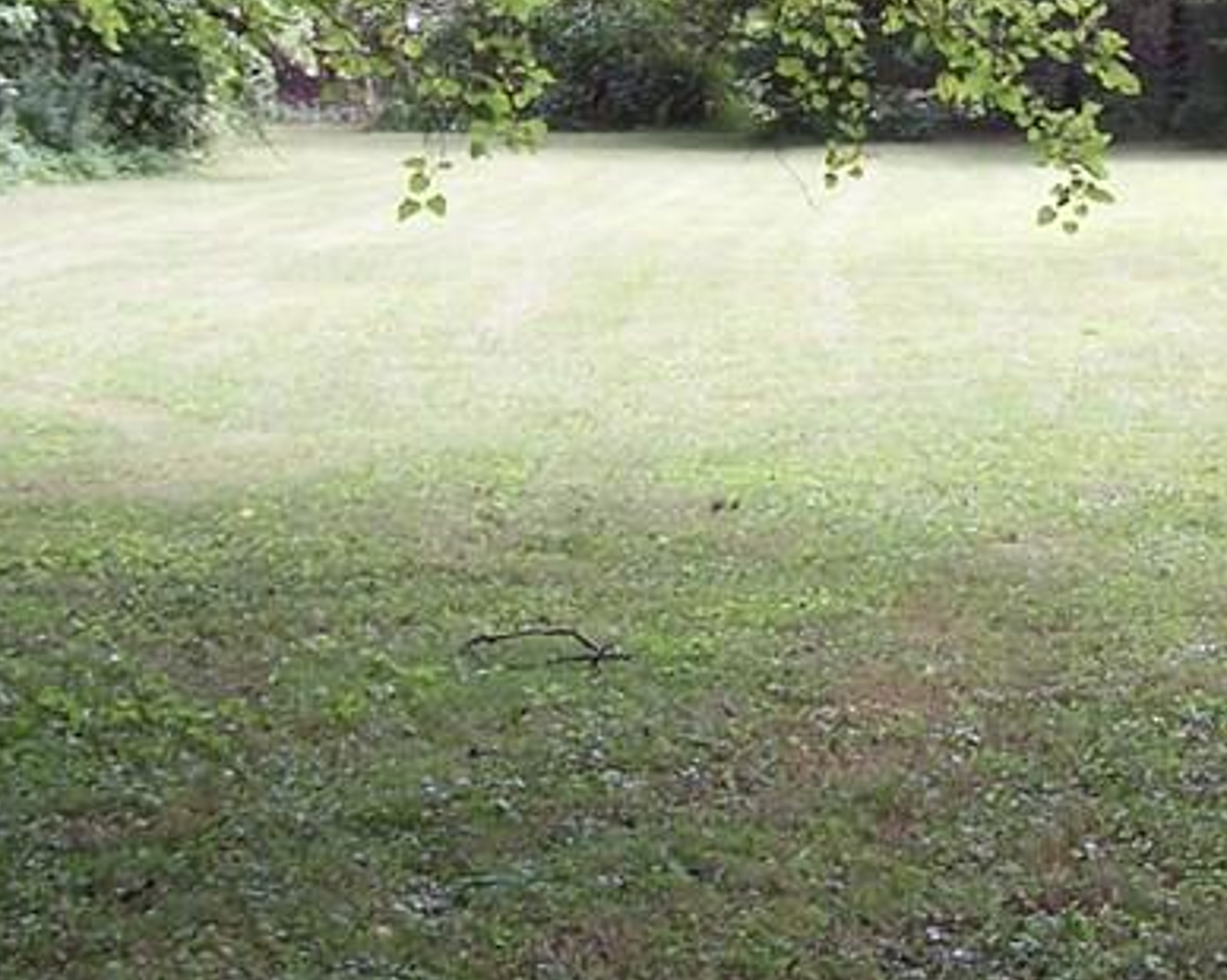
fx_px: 3557
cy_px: 231
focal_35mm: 98
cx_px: 1078
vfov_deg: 15.6
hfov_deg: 19.3
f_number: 2.8
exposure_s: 1/60
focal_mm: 6.3
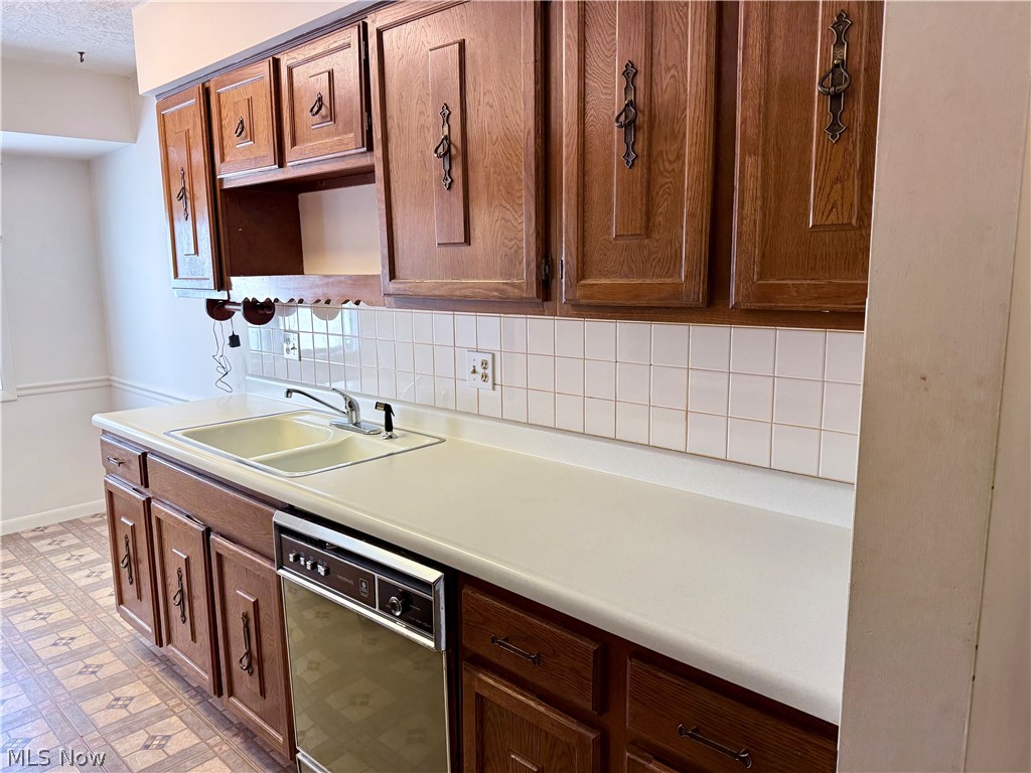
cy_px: 386
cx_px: 516
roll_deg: +0.7
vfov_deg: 56.8
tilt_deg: -8.6
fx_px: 715
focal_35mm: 24
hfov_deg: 71.6
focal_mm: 6.76
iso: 160
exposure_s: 1/120
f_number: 1.78
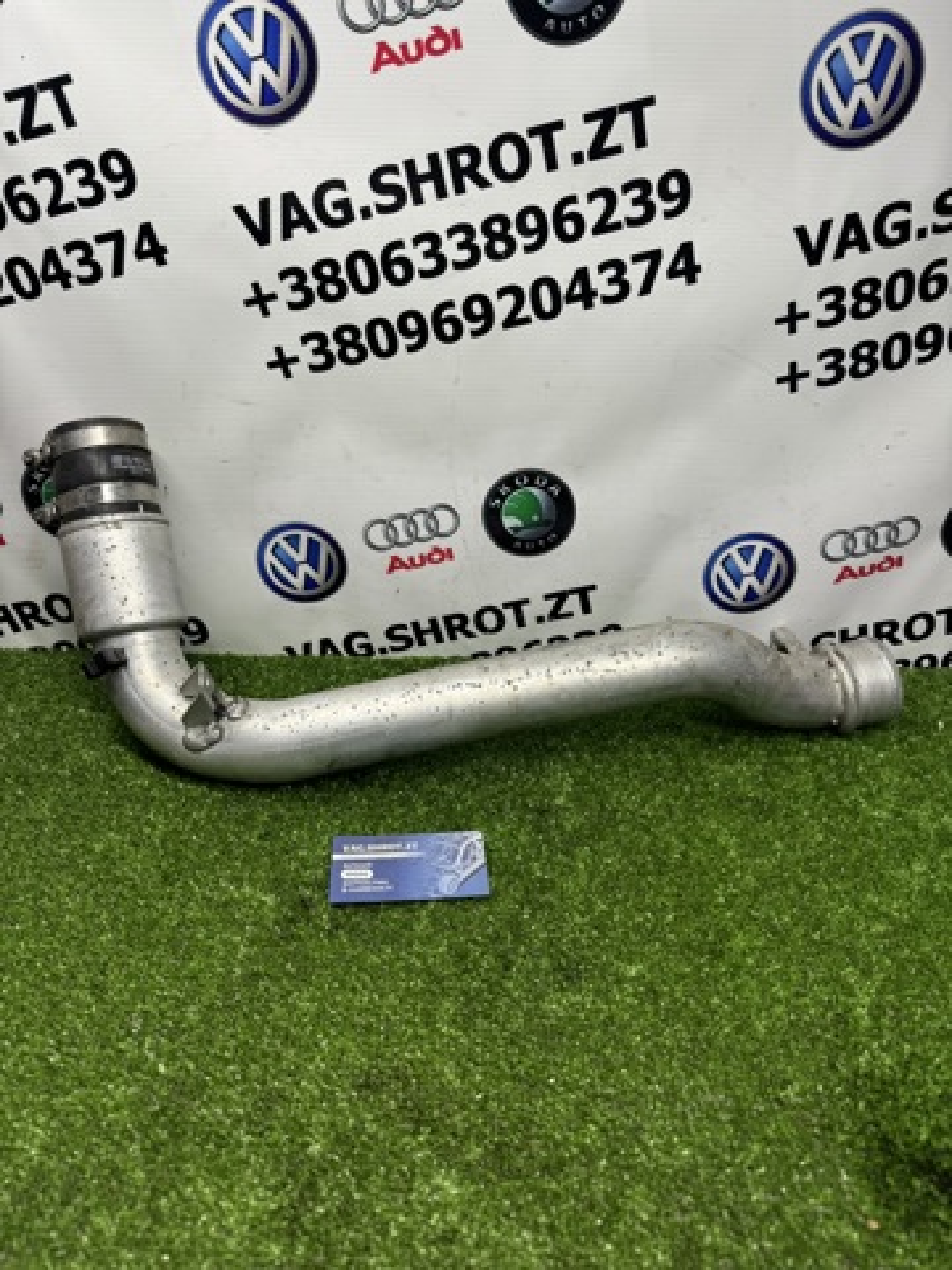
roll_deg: -2.6
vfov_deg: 71.6
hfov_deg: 56.8
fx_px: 880
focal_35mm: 24
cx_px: 476
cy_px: 635
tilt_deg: -30.5
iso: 64
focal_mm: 6.76
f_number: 1.78
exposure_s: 1/142
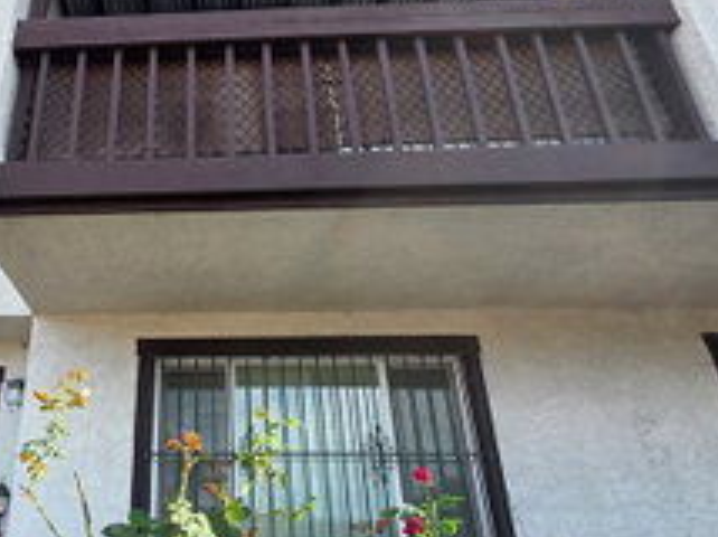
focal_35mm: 26
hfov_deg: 63.1
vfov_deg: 52.5
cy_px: 332
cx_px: 173
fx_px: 539
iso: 40
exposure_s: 1/287
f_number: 1.9
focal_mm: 2.2
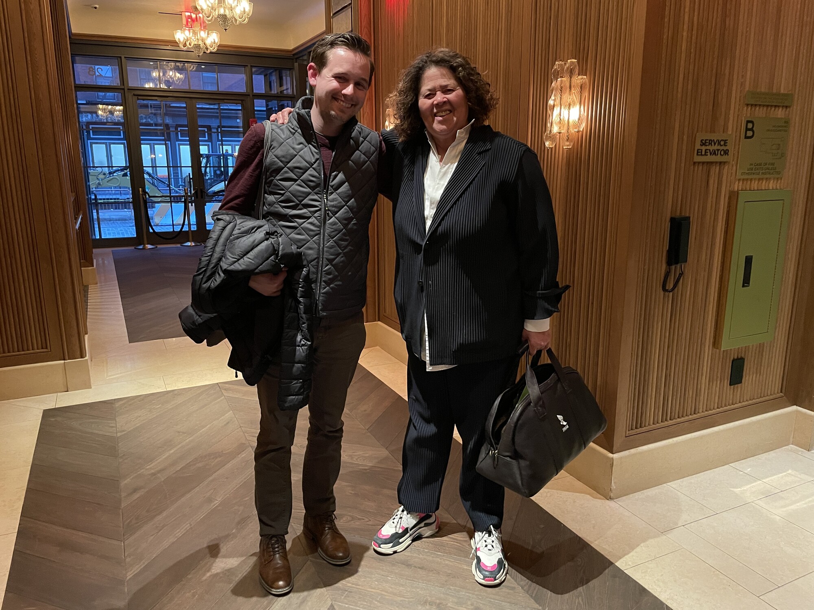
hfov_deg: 67.3
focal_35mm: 26
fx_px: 611
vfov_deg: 53.1
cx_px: 407
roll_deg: +0.2
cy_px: 305
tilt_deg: -12.9
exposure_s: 1/30
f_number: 1.6
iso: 800
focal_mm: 4.2
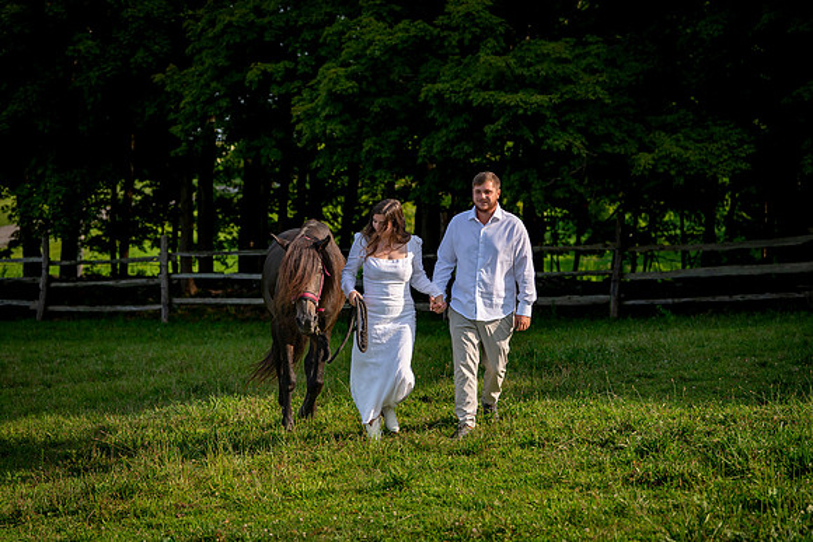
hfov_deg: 25.6
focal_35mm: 79
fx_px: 1793
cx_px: 403
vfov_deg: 17.2
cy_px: 266
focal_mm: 70
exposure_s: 1/3200
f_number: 3.5
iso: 200
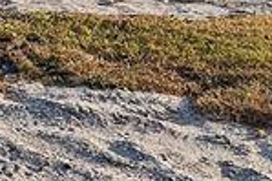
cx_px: -283
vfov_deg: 11.4
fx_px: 830
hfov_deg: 14.9
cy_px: -156
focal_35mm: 110
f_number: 9
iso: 1600
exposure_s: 1/1000
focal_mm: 16
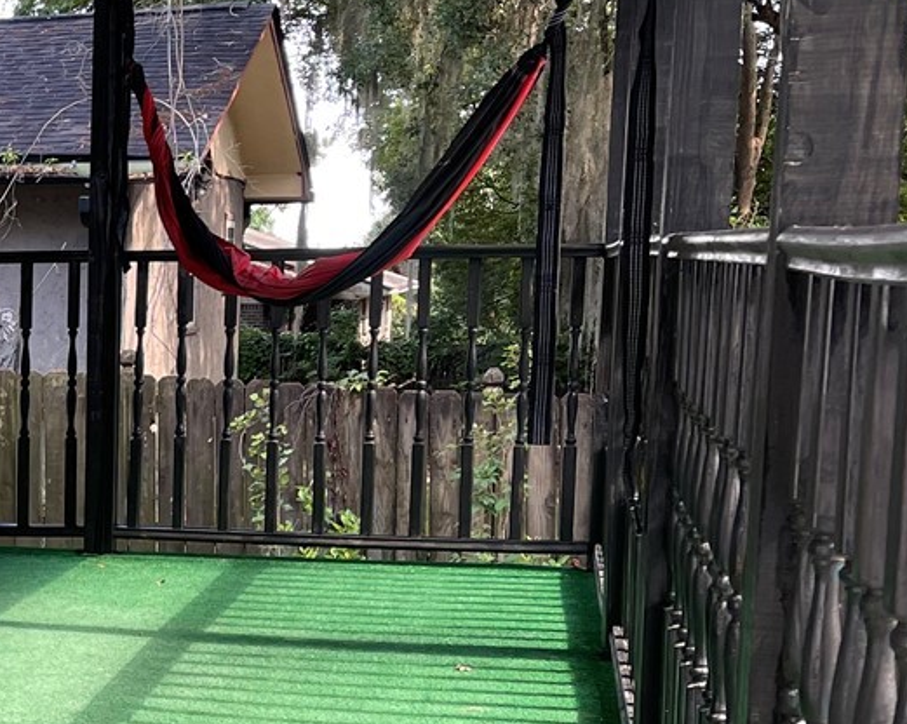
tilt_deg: -8.2
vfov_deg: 20.2
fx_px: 2012
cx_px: -284
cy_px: 548
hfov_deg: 22.6
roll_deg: +0.2
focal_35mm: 75
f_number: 1.6
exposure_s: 1/121
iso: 50
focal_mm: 5.1
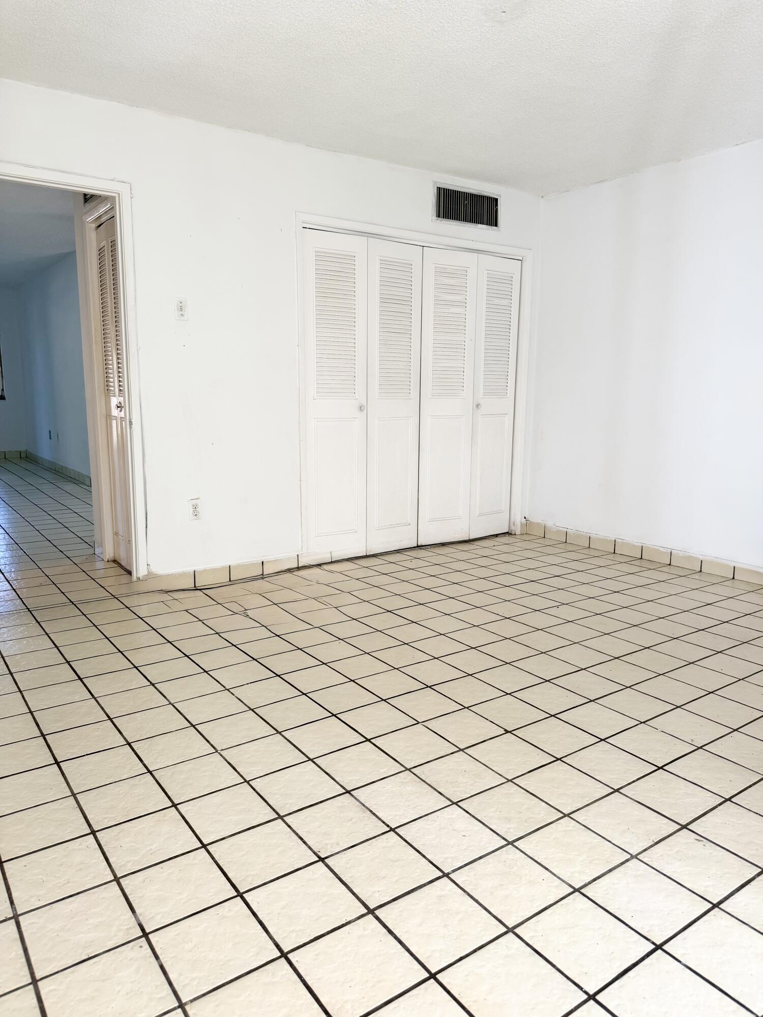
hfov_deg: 56.8
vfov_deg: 71.6
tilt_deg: -9.2
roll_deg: +0.4
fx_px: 705
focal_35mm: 24
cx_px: 382
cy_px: 508
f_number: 1.78
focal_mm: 6.76
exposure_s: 1/121
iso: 80
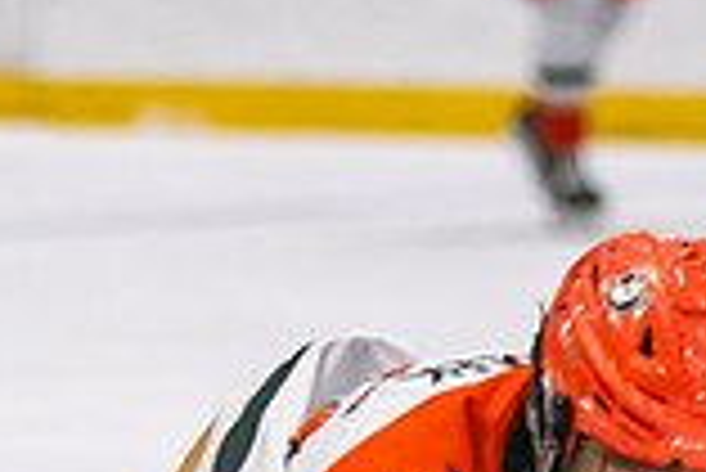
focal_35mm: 652
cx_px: 208
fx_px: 12798
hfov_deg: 3.2
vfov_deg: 2.1
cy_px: 645
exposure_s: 1/640
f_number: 2.8
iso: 400
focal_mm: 145
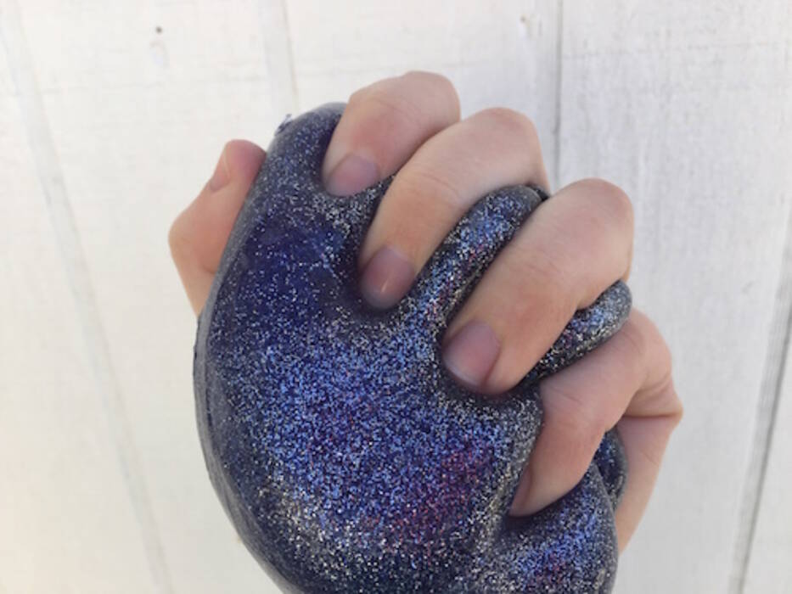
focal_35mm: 29
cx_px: 396
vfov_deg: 48.2
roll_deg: +5.2
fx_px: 664
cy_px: 297
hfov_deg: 61.7
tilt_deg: -25.9
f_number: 2.2
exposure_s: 1/275
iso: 32
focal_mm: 4.15
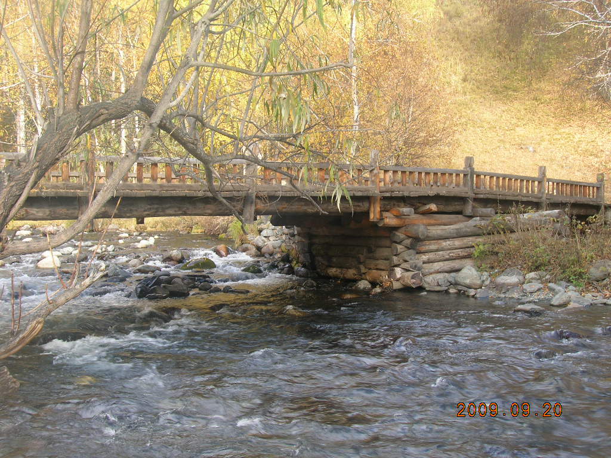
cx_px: 306
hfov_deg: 49.0
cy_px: 229
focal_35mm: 38
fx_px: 671
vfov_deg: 37.7
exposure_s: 1/27
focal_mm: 6.4
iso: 50
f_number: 5
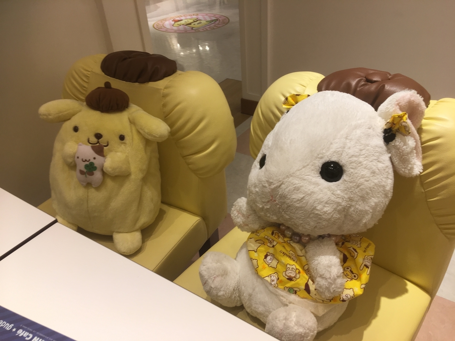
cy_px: 170
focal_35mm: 29
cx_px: 228
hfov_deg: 61.7
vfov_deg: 48.2
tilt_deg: -33.4
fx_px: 381
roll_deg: +4.5
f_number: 2.2
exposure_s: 1/60
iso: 32
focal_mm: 4.15
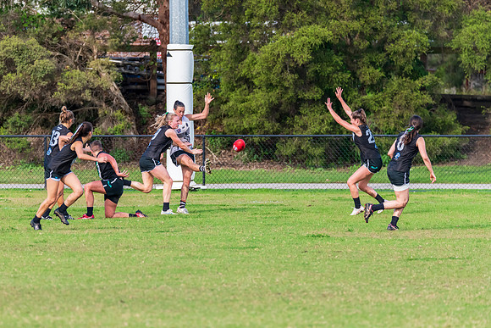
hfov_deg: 4.4
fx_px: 6426
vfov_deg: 2.9
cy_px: 168
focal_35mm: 471
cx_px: 202
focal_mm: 400
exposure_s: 1/1250
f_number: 6
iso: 900
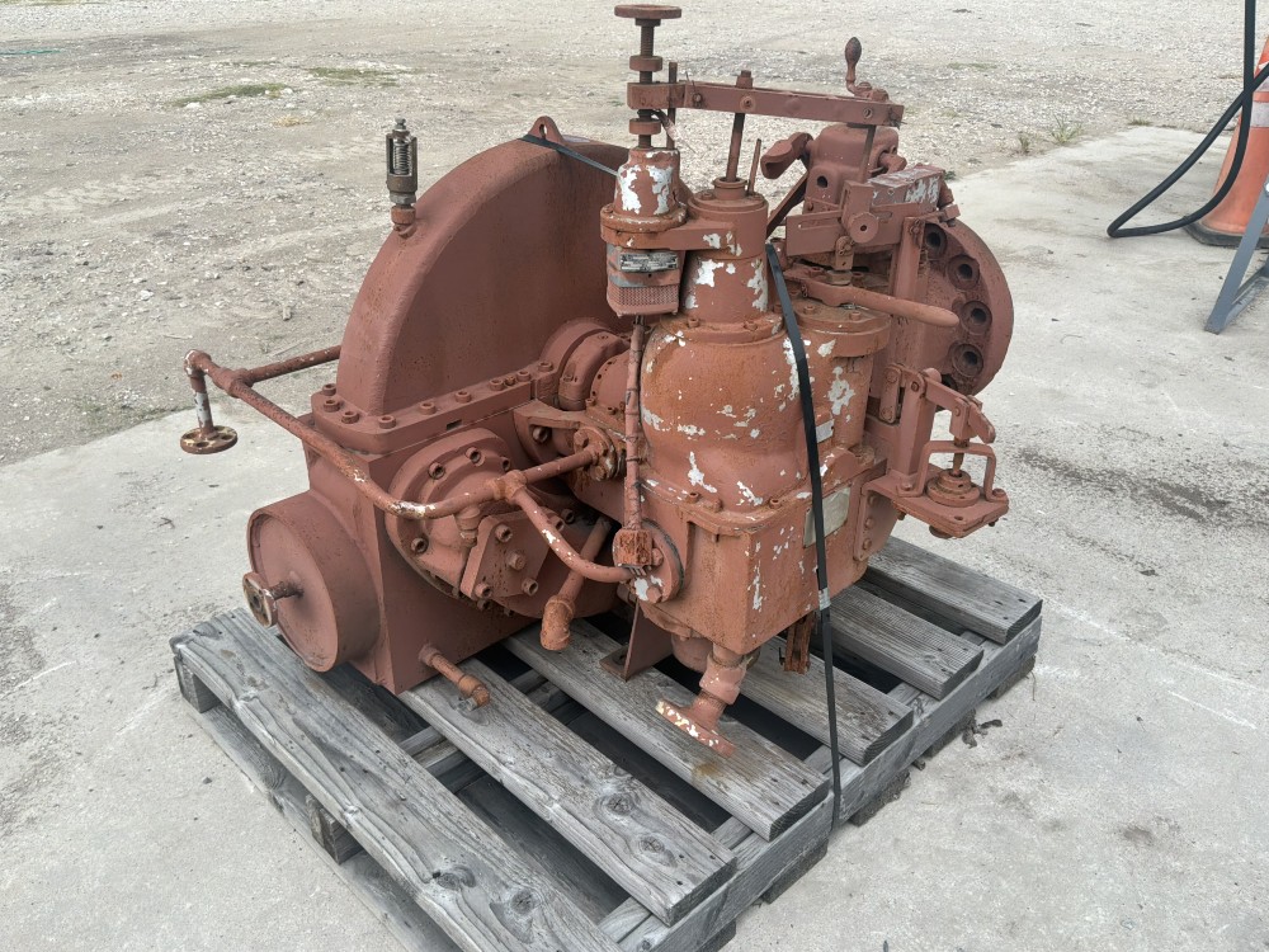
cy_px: 476
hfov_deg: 63.4
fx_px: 1026
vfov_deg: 49.7
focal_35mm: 28
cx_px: 634
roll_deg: -0.4
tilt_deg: -27.2
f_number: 1.8
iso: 20
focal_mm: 3
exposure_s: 1/189
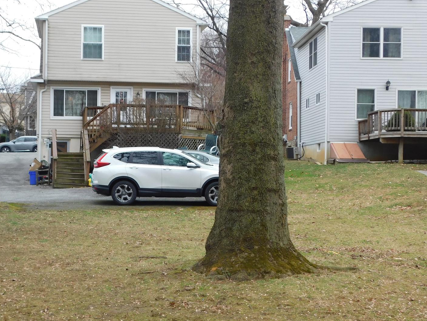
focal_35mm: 58
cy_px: 164
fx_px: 715
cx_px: 141
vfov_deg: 25.2
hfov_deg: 32.9
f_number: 3.6
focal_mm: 7.1
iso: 125
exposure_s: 1/60
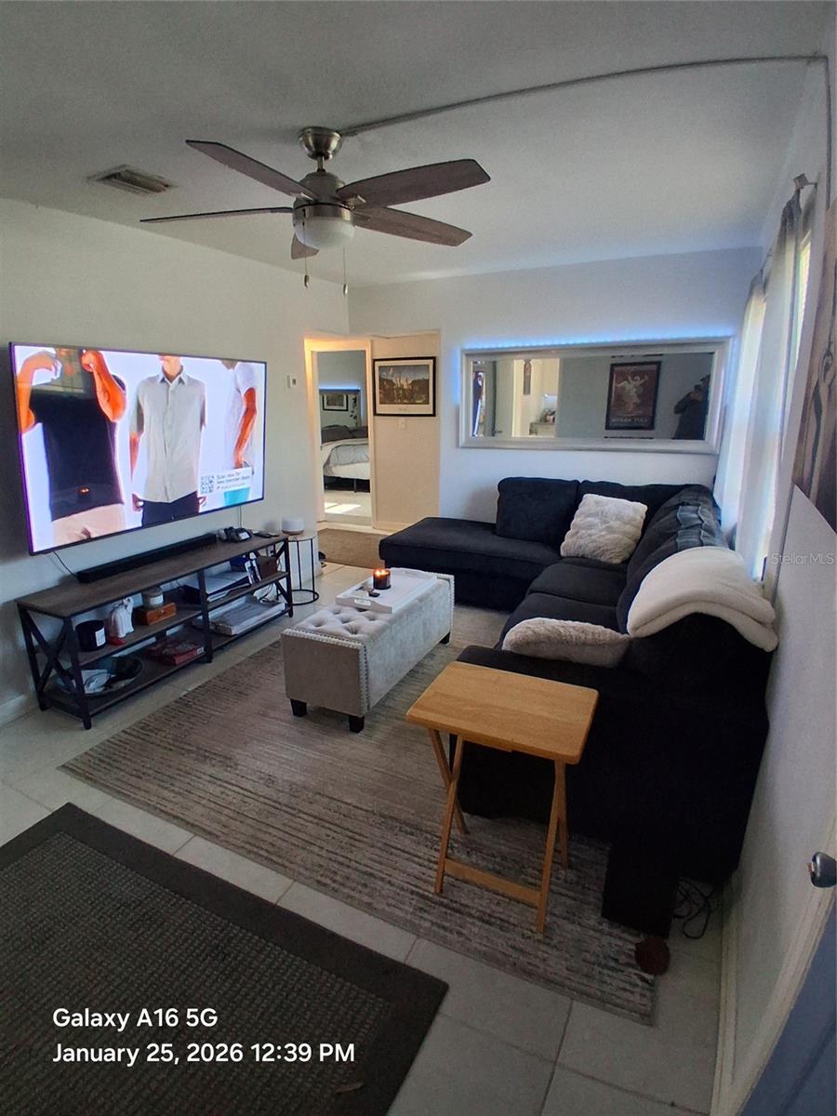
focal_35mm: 17
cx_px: 418
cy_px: 558
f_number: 2.2
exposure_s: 1/40
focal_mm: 1.4
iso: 320
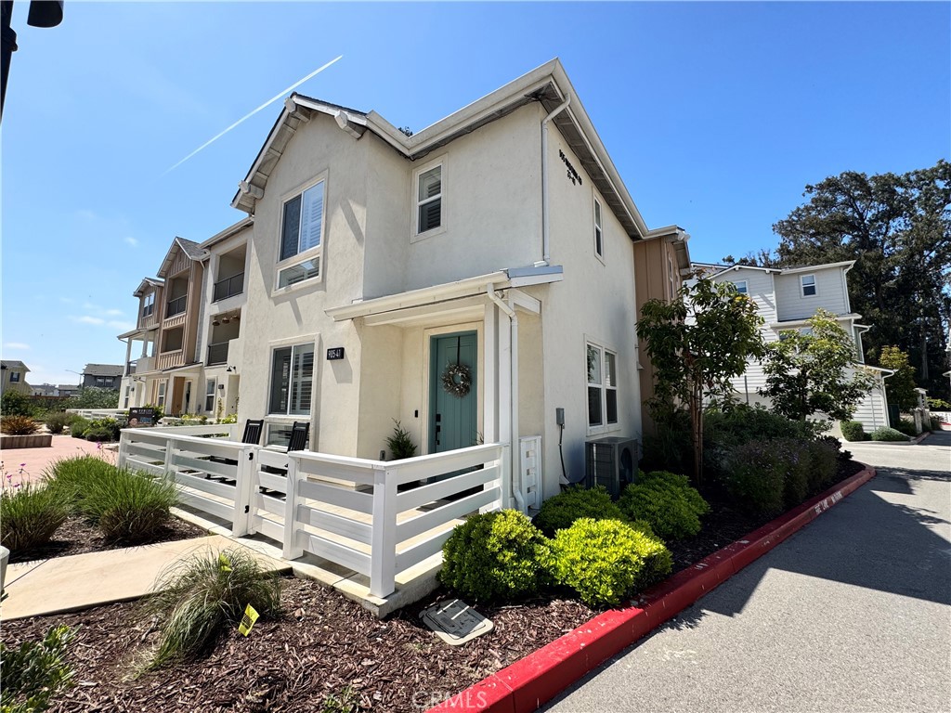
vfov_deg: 85.7
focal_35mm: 14
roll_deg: +0.3
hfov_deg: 102.1
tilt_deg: +7.5
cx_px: 476
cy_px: 356
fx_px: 385
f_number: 2.2
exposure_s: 1/2083
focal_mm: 2.22
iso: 50
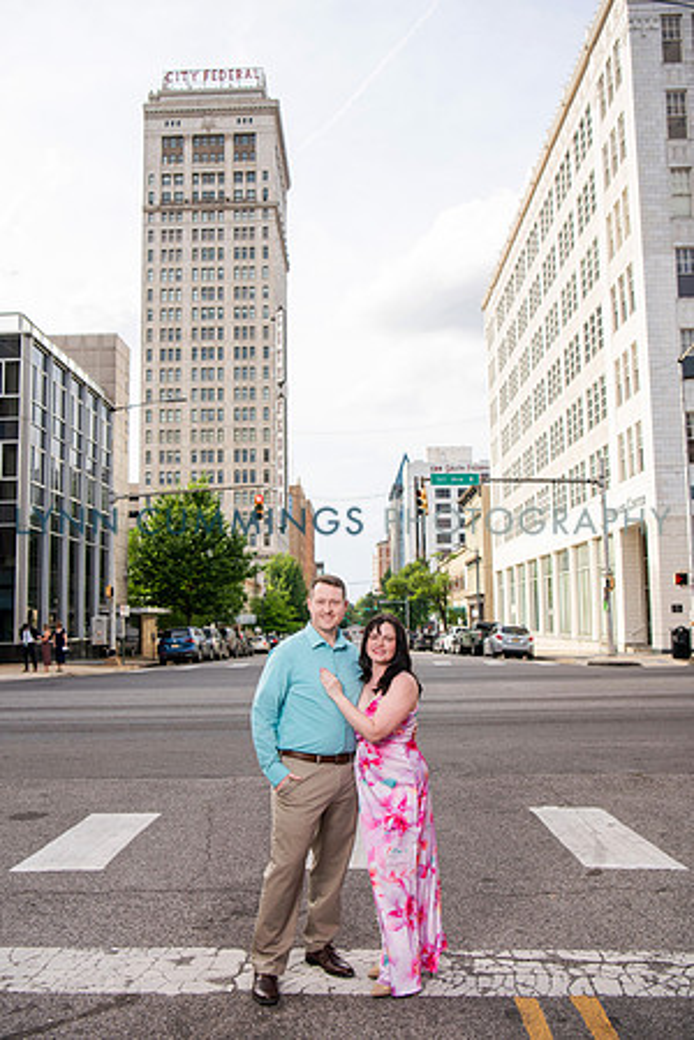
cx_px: 347
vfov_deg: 63.7
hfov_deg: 45.0
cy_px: 520
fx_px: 839
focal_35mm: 29
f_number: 4
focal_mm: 29
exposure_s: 1/1250
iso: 200
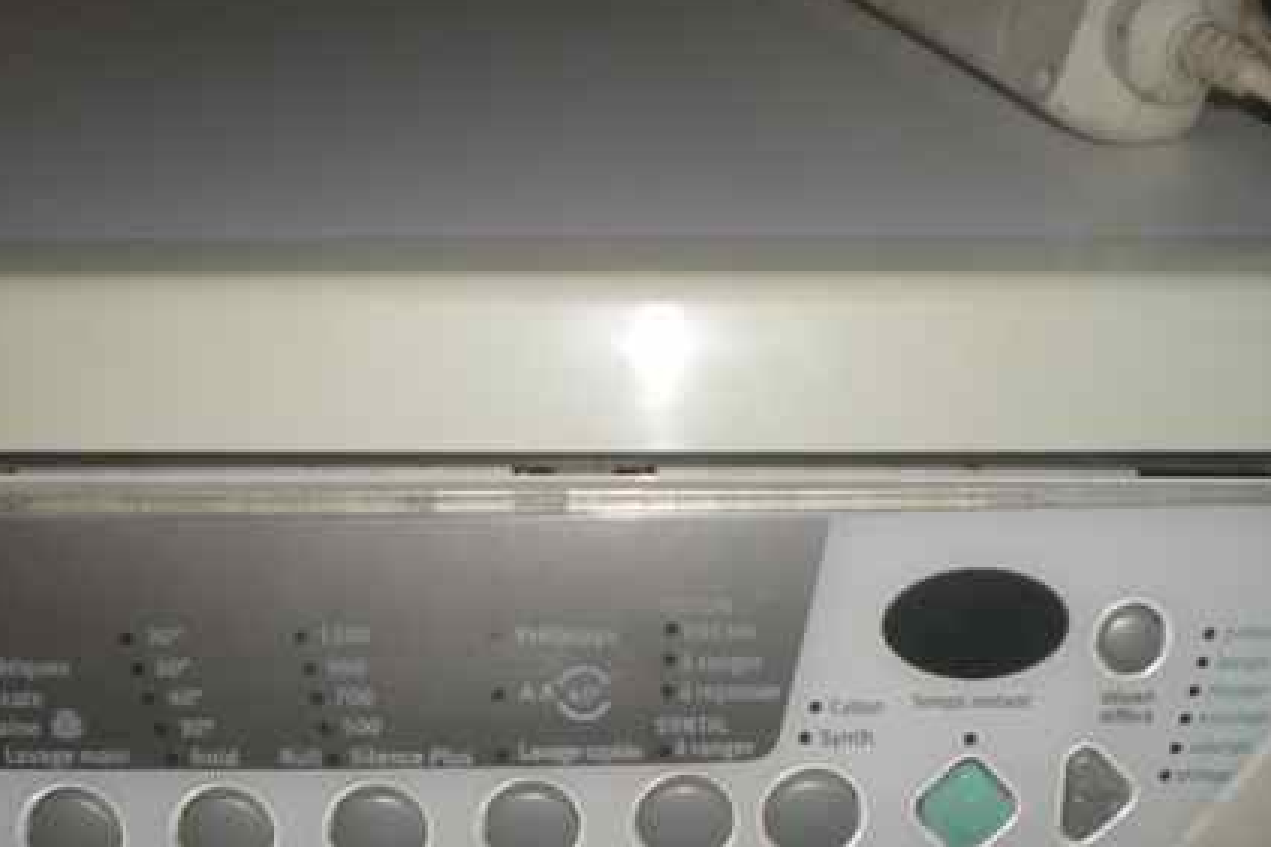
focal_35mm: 60
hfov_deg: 33.3
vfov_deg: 22.2
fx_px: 2117
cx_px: 515
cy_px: 705
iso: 50
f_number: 3.1
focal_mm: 6.3
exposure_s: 1/60
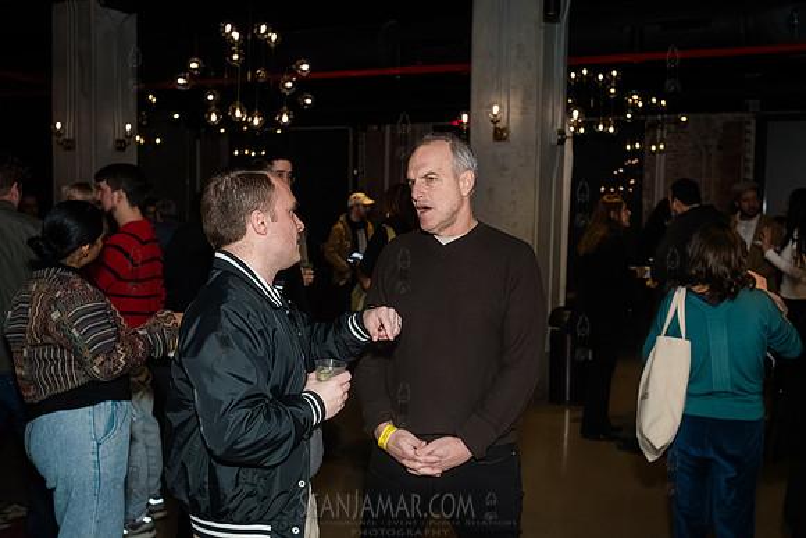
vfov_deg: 34.3
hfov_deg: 49.6
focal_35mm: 39
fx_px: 872
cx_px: 429
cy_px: 271
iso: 8000
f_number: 5
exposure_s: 1/400
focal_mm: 35
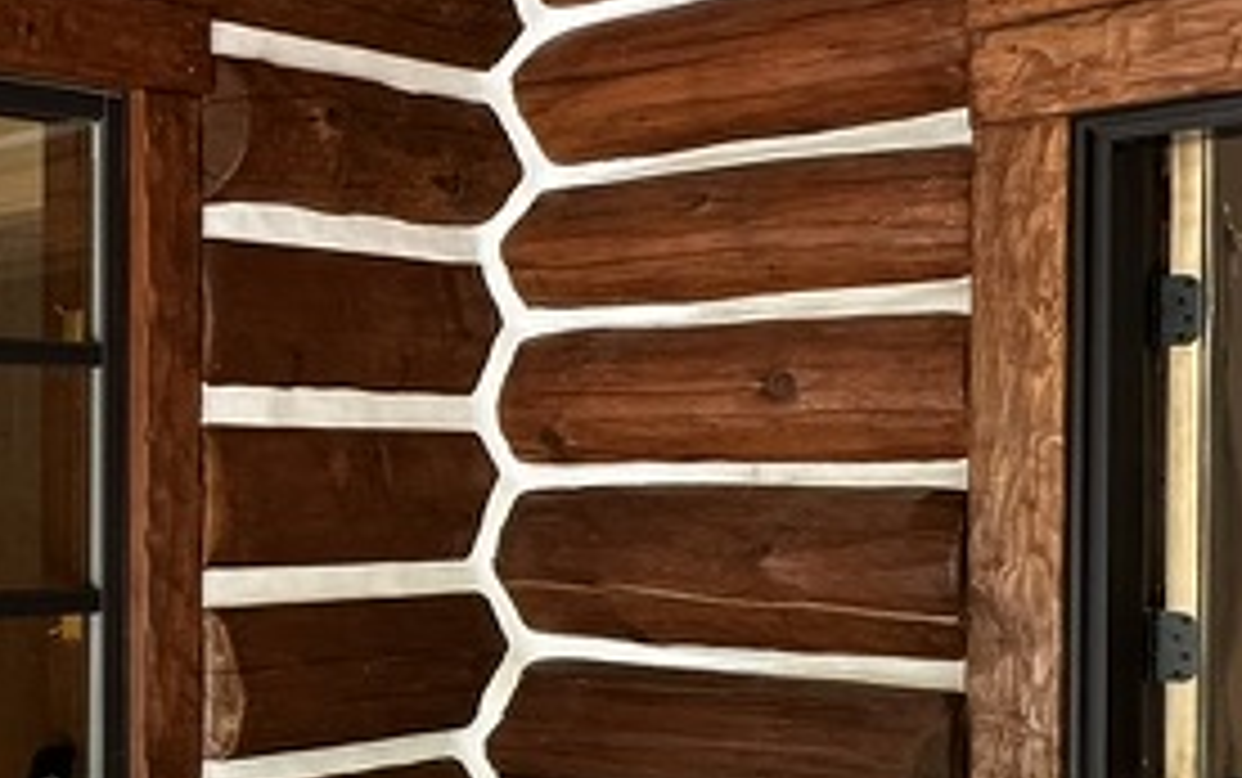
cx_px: -324
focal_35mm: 55
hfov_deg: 30.2
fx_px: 1863
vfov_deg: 23.5
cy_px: 504
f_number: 2.2
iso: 160
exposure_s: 1/99
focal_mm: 2.22
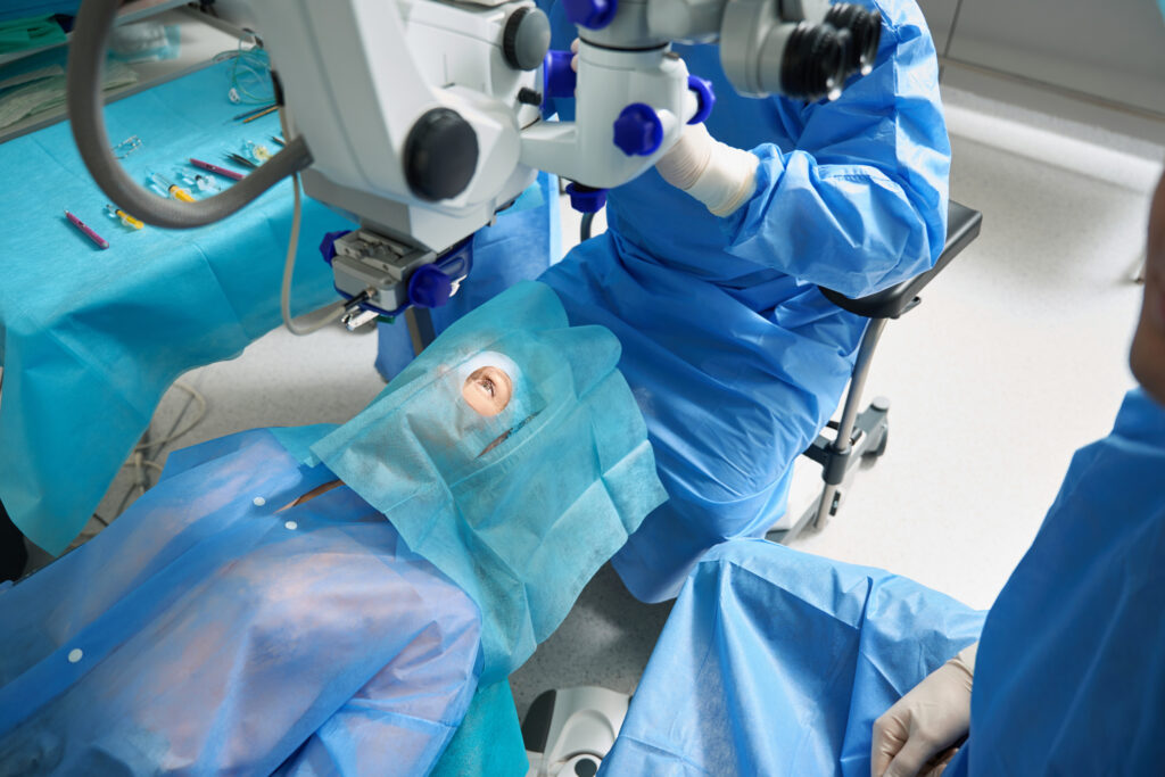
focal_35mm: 24
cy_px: 388
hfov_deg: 73.7
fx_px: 777
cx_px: 582
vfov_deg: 53.1
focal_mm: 24
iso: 500
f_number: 2.8
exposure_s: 1/250
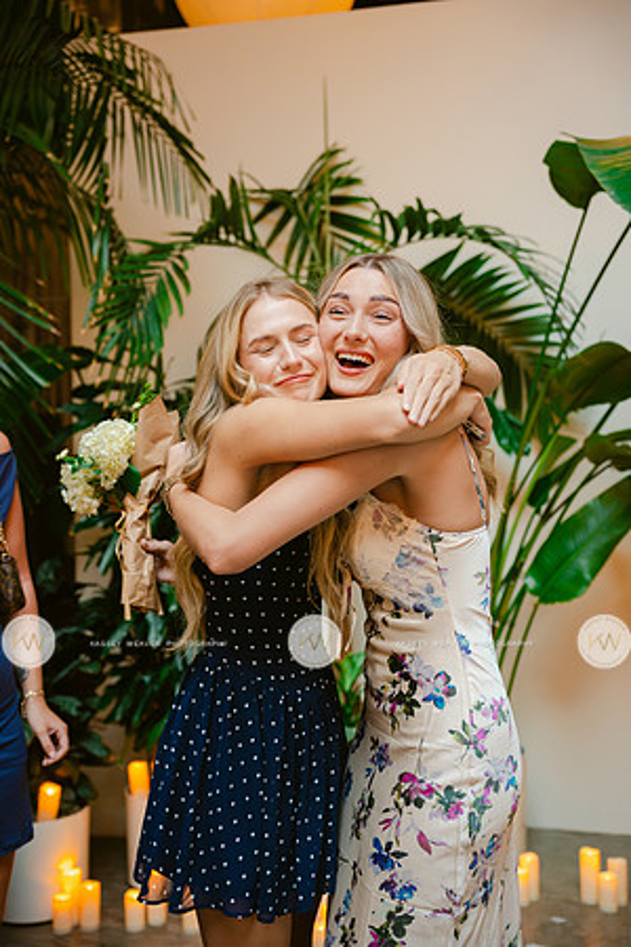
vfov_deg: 45.1
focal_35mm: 43
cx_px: 316
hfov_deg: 30.9
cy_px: 474
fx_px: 1141
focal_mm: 43.4
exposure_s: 1/250
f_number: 2.8
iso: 1000
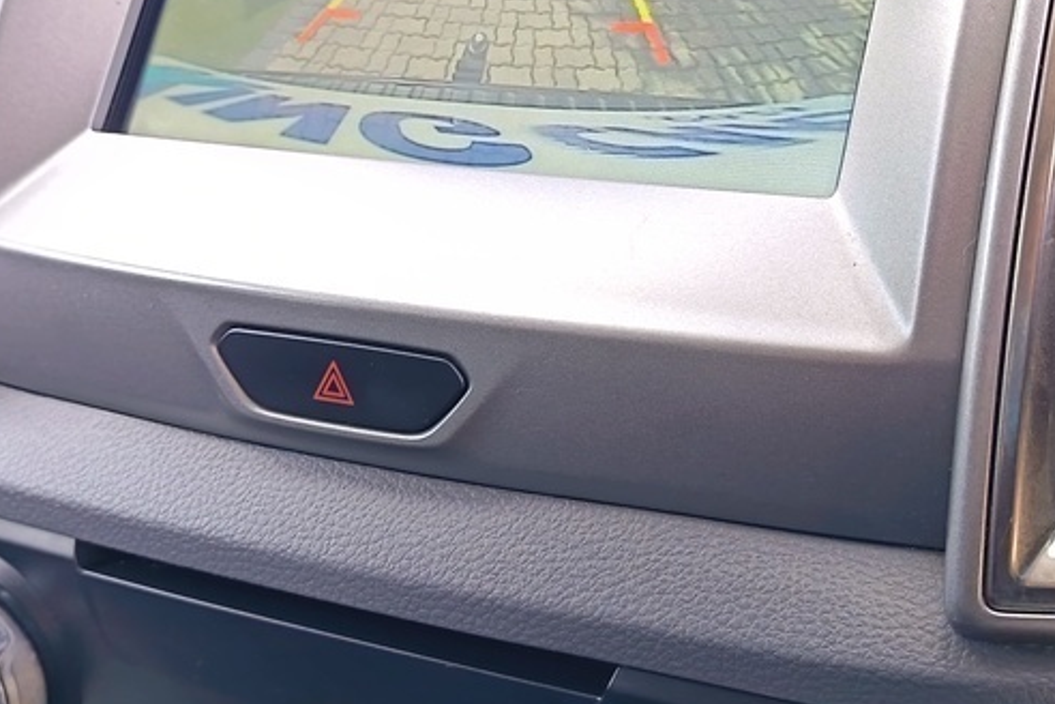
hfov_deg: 38.1
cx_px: 628
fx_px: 1524
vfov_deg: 25.9
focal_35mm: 52
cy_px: 277
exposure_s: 1/100
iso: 412
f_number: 1.75
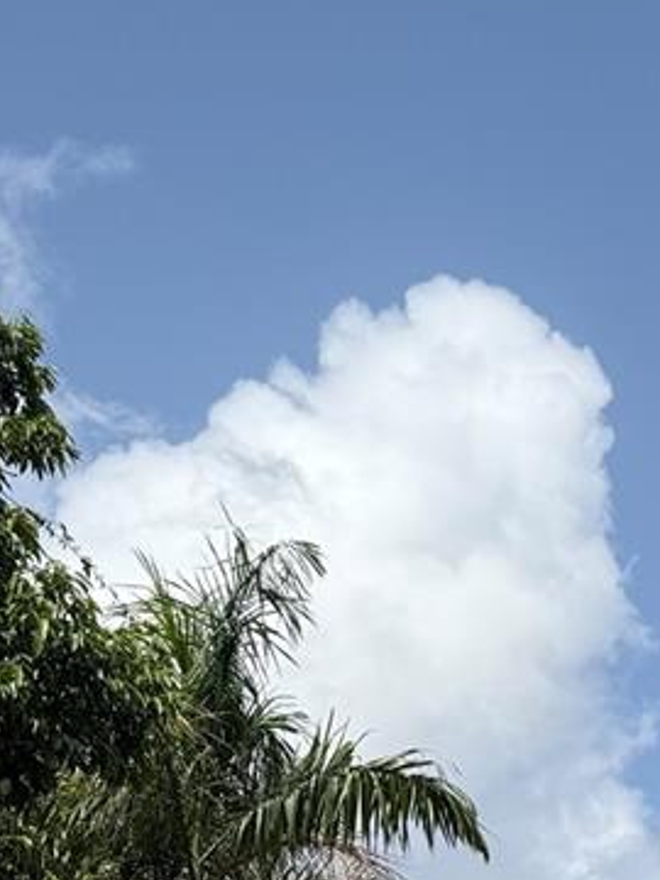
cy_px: 1088
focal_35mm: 80
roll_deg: +0.7
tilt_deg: +15.4
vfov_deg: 22.3
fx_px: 2034
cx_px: 726
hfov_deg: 17.8
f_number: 1.78
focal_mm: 6.76
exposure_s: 1/4975
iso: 80
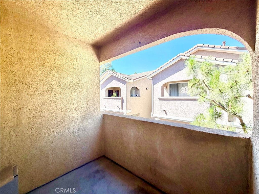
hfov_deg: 102.1
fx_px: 105
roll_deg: +1.8
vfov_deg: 85.7
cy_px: 97
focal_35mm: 14
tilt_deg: +0.1
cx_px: 130
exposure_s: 1/502
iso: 50
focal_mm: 2.22
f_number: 2.2
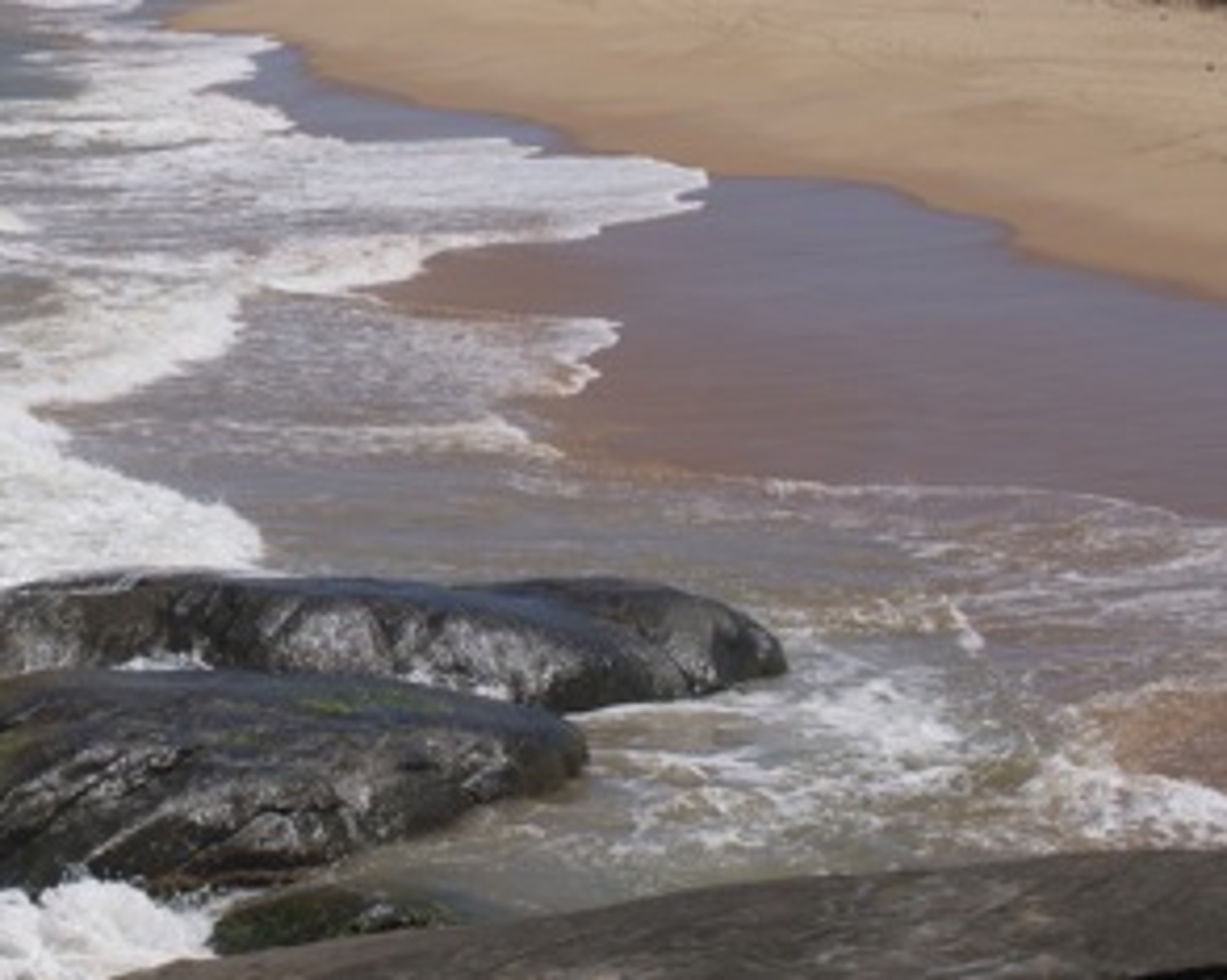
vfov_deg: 10.0
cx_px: -13
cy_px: 260
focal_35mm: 154
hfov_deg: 12.4
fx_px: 5589
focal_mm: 50
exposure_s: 1/500
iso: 200
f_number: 13
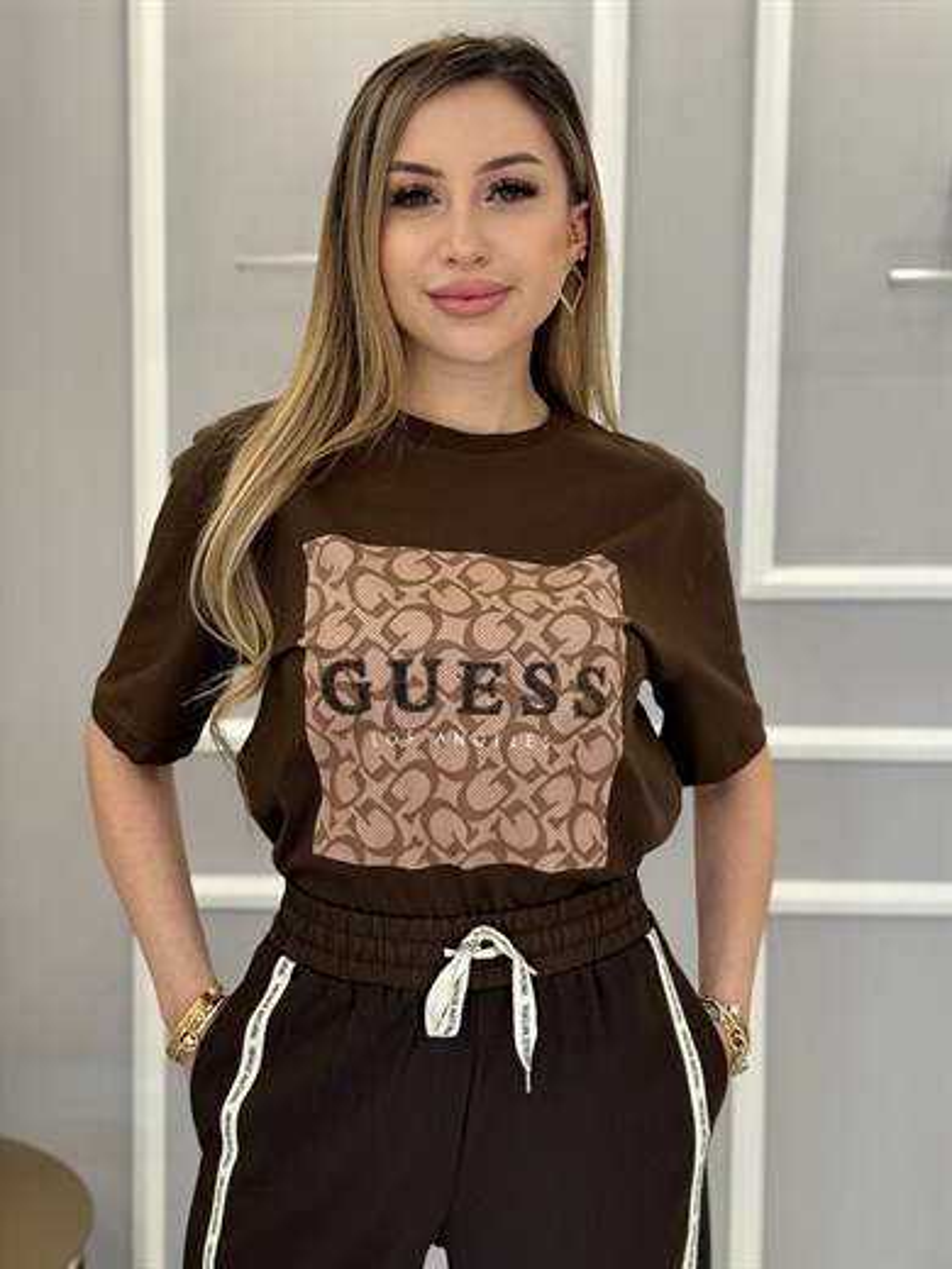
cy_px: 634
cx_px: 476
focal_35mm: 48
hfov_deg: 30.3
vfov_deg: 39.7
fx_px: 1760
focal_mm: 6.76
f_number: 1.78
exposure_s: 1/100
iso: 100
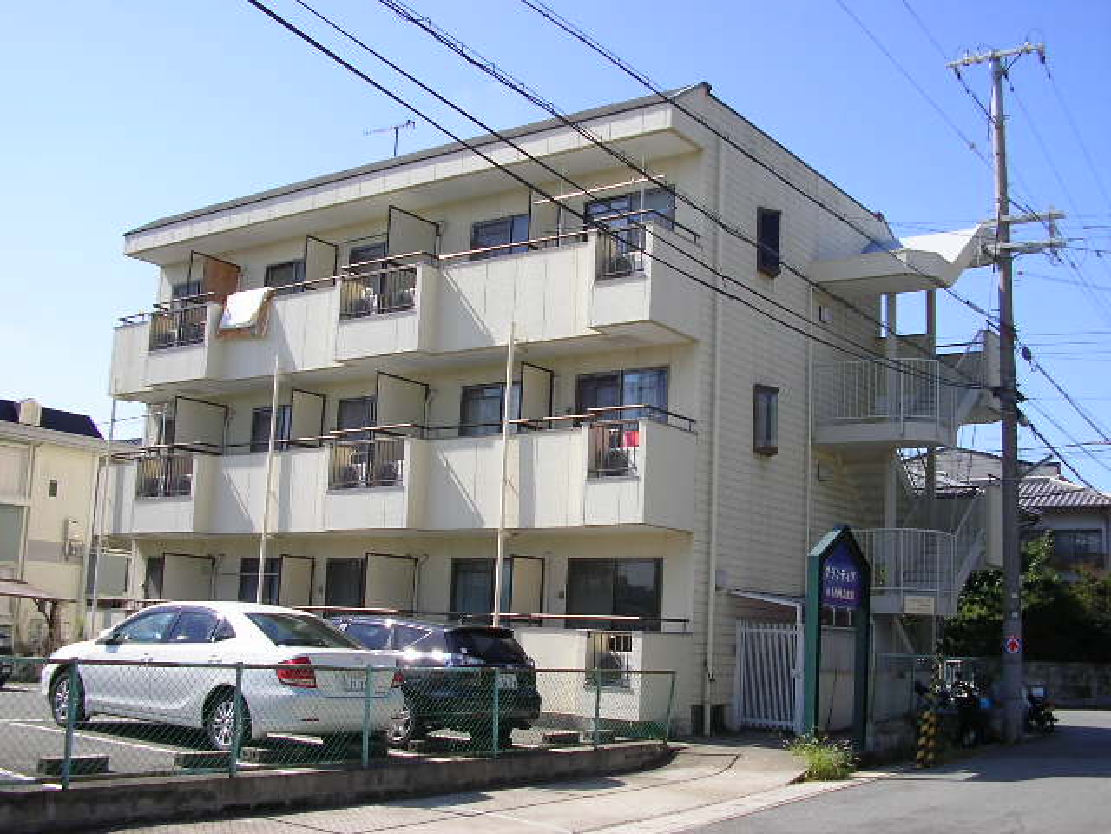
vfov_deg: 35.1
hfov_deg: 45.8
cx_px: 556
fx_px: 1316
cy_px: 417
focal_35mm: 41
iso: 50
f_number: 4.2
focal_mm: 6.3
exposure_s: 1/378
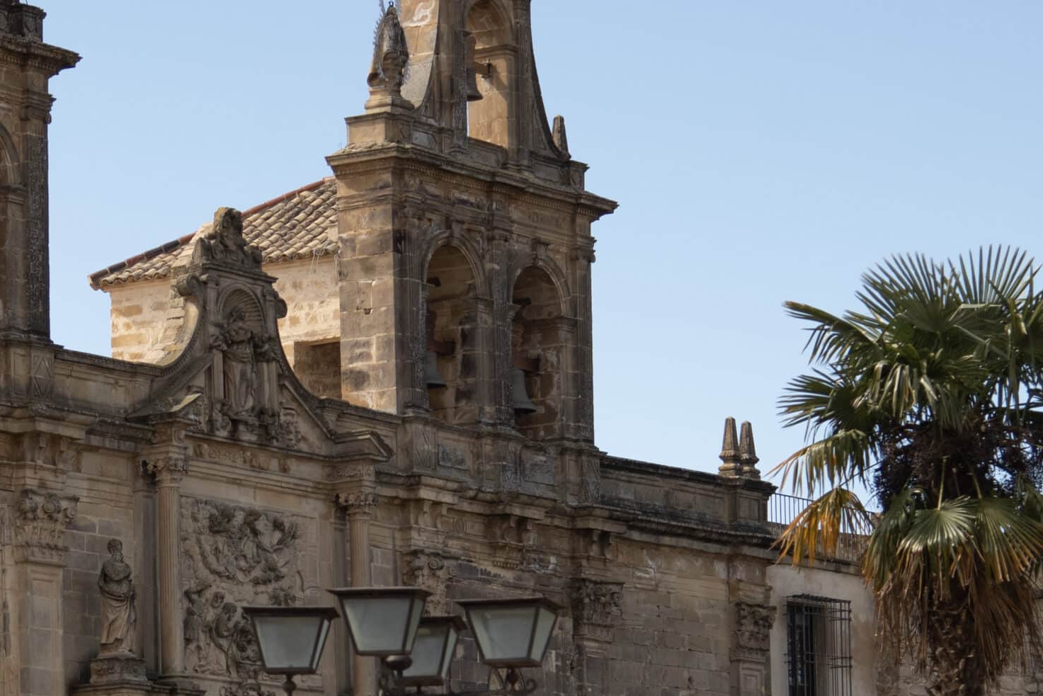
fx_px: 5071
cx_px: 226
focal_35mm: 175
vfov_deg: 7.8
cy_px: 587
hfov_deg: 11.7
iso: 320
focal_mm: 62
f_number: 4
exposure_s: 1/2000
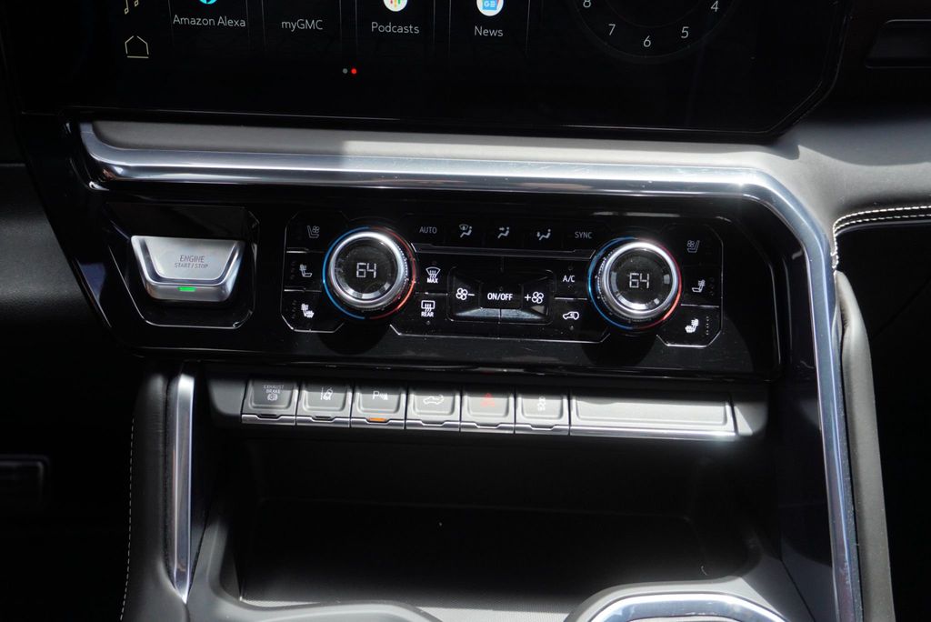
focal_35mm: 32
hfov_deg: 59.5
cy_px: 311
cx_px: 466
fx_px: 815
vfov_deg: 41.8
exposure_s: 1/800
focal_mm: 21
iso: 800
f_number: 4
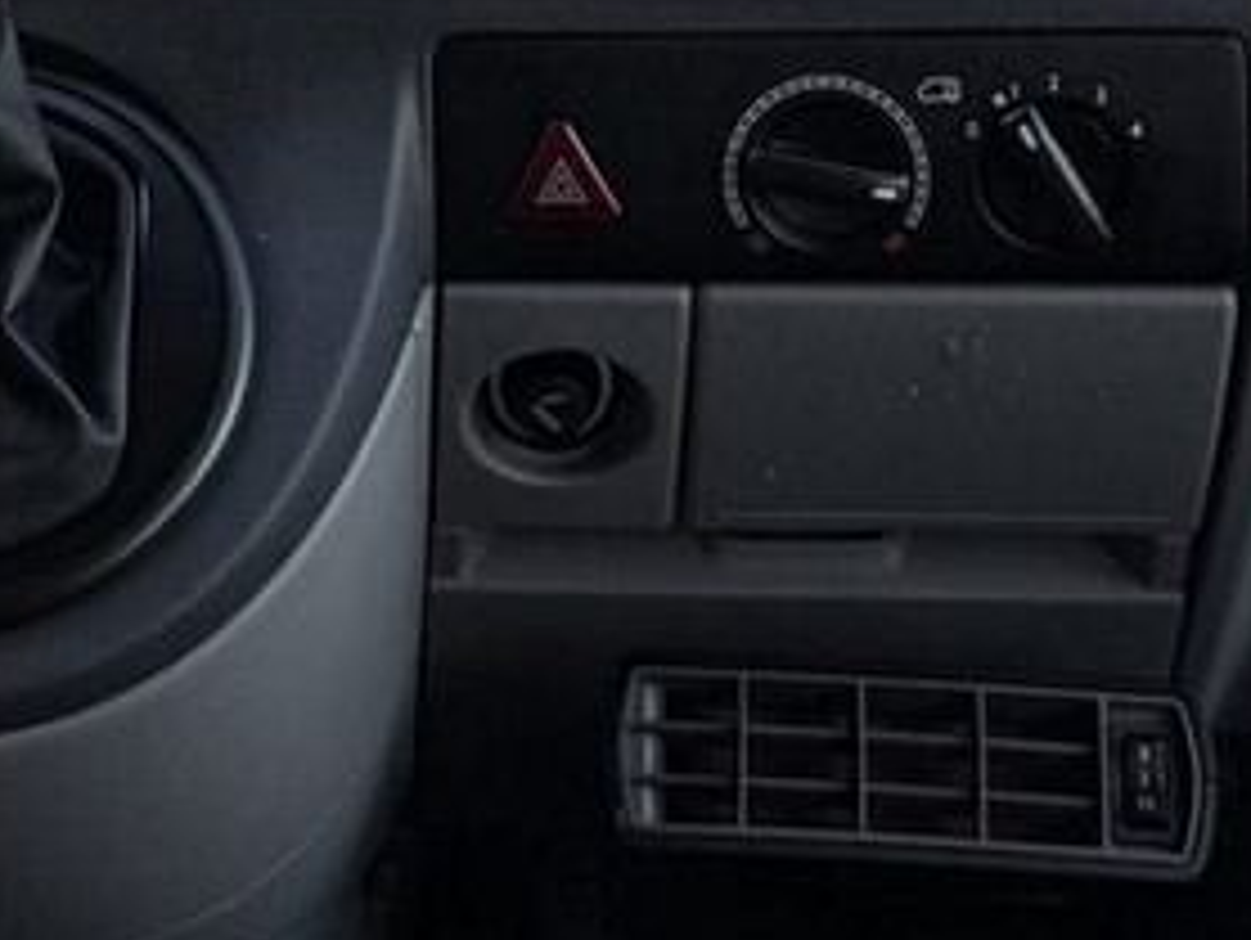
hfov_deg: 14.2
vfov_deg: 10.2
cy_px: -738
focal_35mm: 138
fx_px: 4992
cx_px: 306
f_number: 1.78
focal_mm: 6.76
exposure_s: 1/354
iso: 80
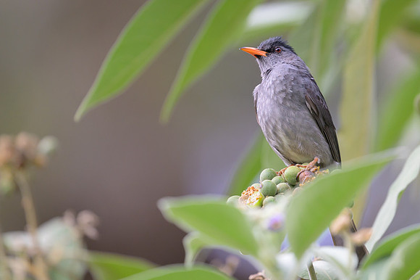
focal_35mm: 844
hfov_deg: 2.4
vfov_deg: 1.6
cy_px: 102
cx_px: 239
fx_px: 9842
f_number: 4
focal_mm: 560
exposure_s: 1/1600
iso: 1000
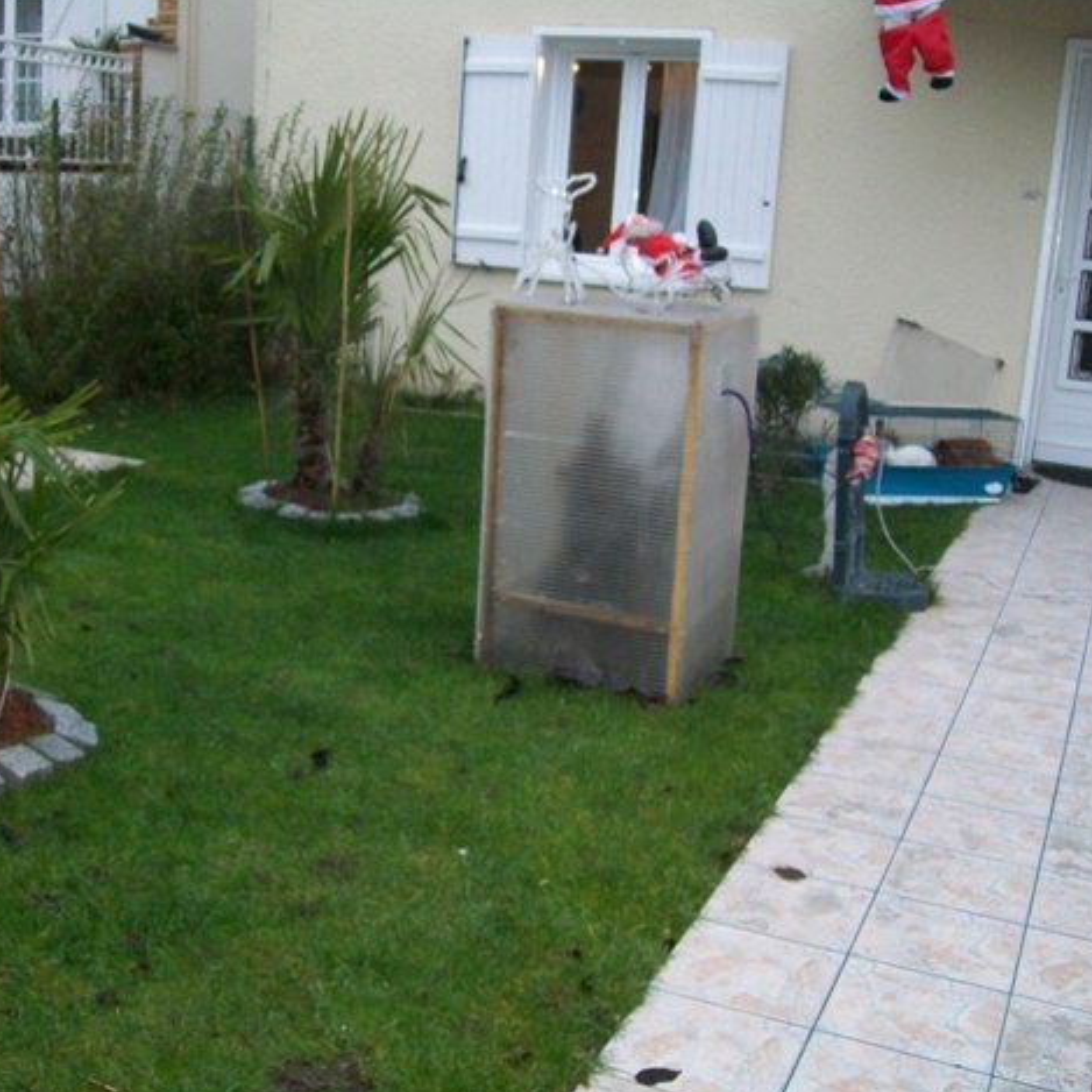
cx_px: 375
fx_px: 1463
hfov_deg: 40.5
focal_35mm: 41
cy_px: 547
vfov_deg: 40.9
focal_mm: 6.1
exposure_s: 1/60
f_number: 2.7
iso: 160
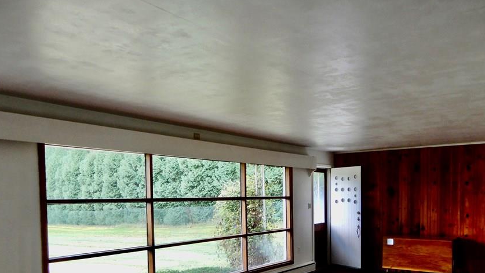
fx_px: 412
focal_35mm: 32
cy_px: 219
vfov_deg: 35.5
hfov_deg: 61.0
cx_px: 253
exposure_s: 1/30
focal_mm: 4.3
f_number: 3.4
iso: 110
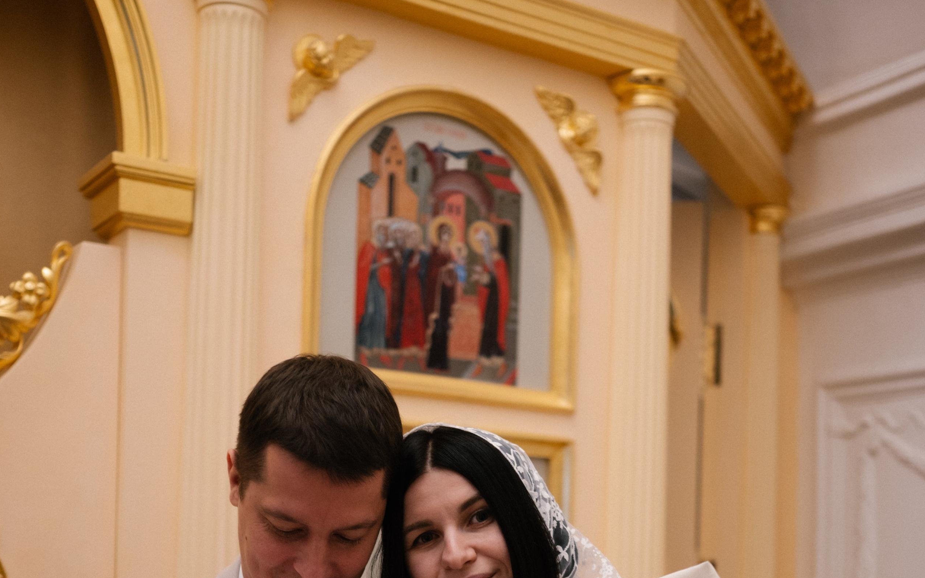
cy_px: 617
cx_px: 465
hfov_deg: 37.5
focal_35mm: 54
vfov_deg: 22.7
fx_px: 1361
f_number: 1.8
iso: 640
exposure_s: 1/250
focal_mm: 35
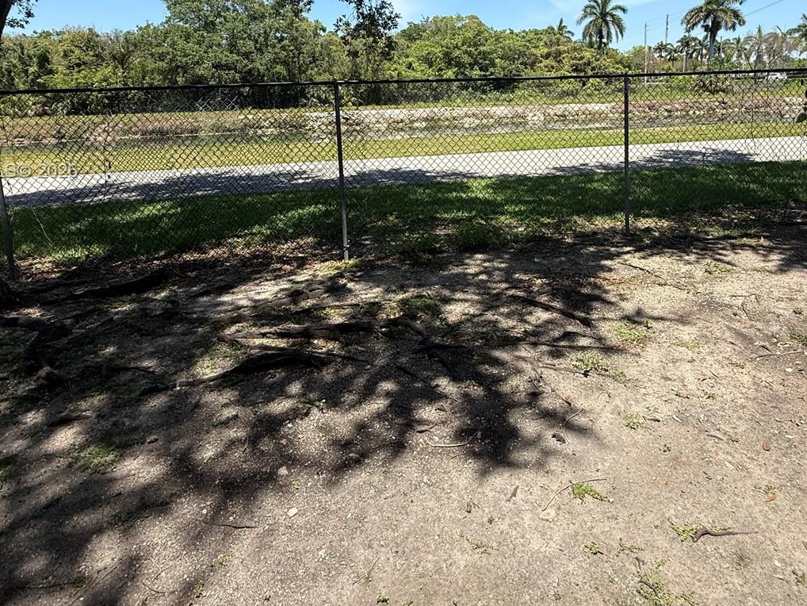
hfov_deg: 75.9
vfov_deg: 58.7
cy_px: 172
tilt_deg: -9.1
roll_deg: +1.3
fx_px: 513
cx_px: 465
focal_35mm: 22
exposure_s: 1/1189
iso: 50
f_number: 2.2
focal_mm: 2.22
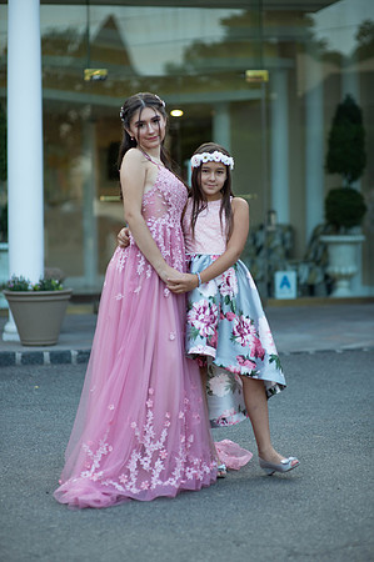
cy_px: 281
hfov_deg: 16.0
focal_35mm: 85
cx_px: 187
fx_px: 1328
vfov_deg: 23.9
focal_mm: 85
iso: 250
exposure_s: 1/800
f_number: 2
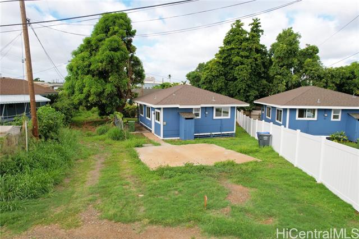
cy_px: 120
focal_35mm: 22
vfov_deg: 57.2
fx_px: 219
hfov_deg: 78.6
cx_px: 180
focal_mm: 8.38
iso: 100
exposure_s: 1/1000
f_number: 2.8
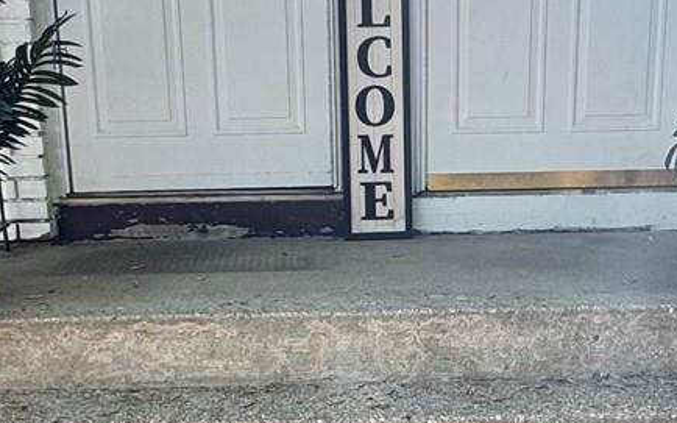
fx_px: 1291
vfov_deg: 17.9
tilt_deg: -18.8
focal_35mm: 70
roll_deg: +0.5
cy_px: 471
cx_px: 360
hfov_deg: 29.4
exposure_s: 1/157
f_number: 2.2
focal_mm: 2.22
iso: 40
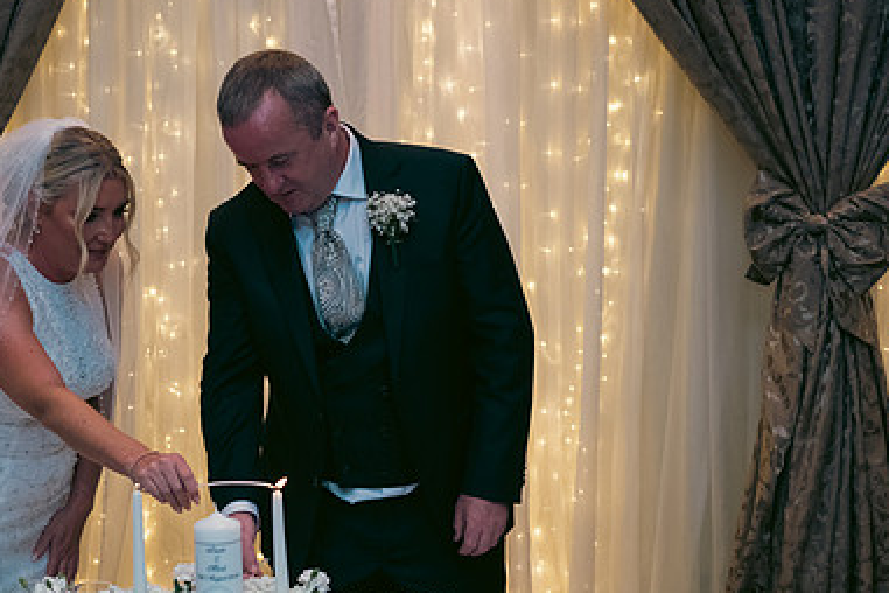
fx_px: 1803
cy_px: 379
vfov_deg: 18.6
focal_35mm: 73
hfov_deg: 27.5
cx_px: 294
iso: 800
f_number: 3.5
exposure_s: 1/160
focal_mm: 48
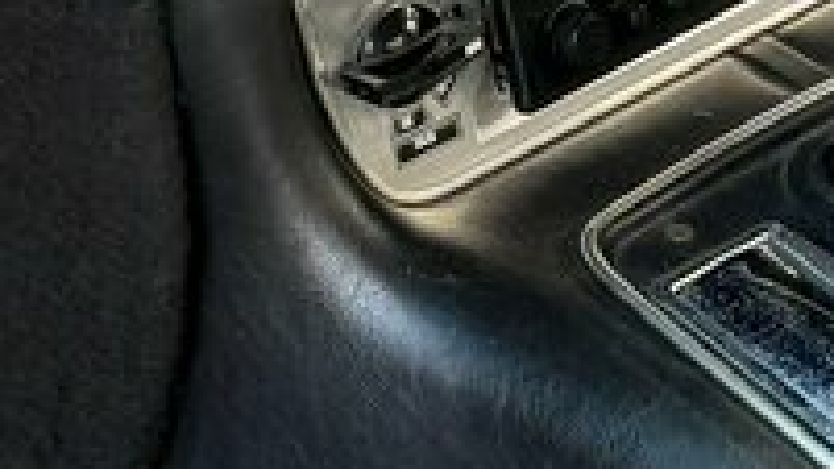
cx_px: 423
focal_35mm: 156
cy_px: -145
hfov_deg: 13.8
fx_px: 3449
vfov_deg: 7.7
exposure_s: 1/87
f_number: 1.78
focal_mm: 6.76
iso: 200
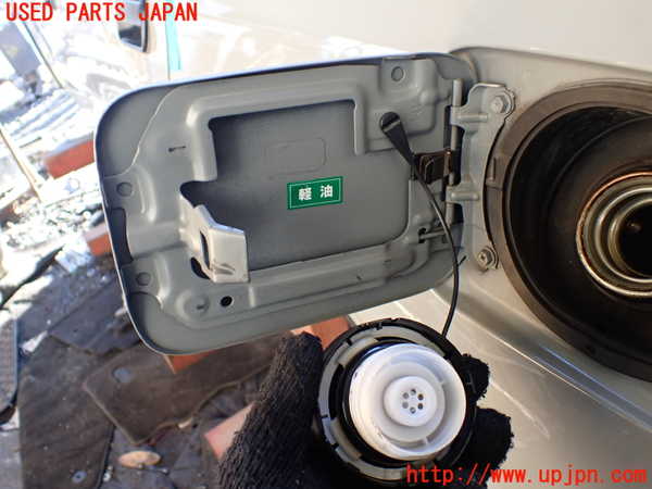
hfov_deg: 60.0
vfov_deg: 46.8
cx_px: 326
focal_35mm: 30
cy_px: 244
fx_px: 565
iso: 250
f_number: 2.3
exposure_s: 1/125
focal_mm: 5.4
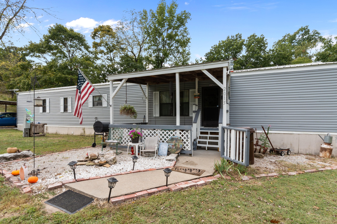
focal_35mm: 17
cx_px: 168
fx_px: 159
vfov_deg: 70.4
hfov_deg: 93.3
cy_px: 118
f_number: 22
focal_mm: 16
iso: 320
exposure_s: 1/30
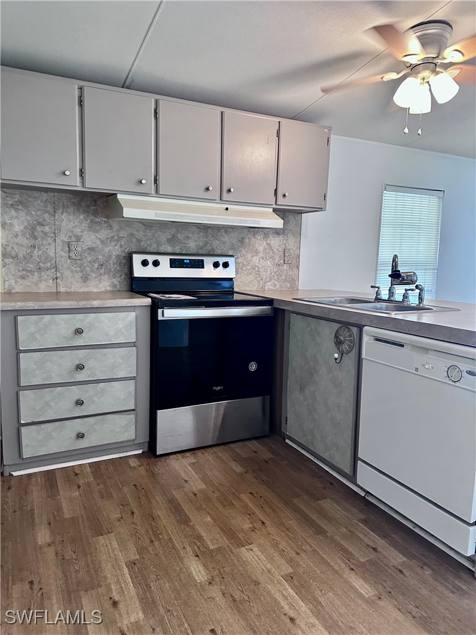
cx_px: 238
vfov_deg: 71.6
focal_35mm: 24
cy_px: 318
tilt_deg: -6.7
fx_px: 440
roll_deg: -1.4
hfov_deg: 56.8
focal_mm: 6.86
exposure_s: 1/60
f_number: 1.78
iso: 500
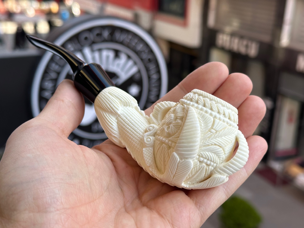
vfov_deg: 30.3
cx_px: 152
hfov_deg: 39.7
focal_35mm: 48
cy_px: 114
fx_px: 422
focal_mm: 6.86
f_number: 1.78
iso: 64
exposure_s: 1/478
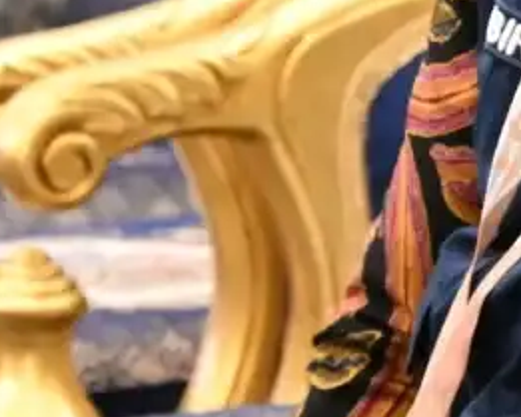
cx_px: 733
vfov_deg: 2.5
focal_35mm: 622
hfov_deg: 3.1
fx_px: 9595
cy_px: -73
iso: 22800
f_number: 6.3
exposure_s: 1/258
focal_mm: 135
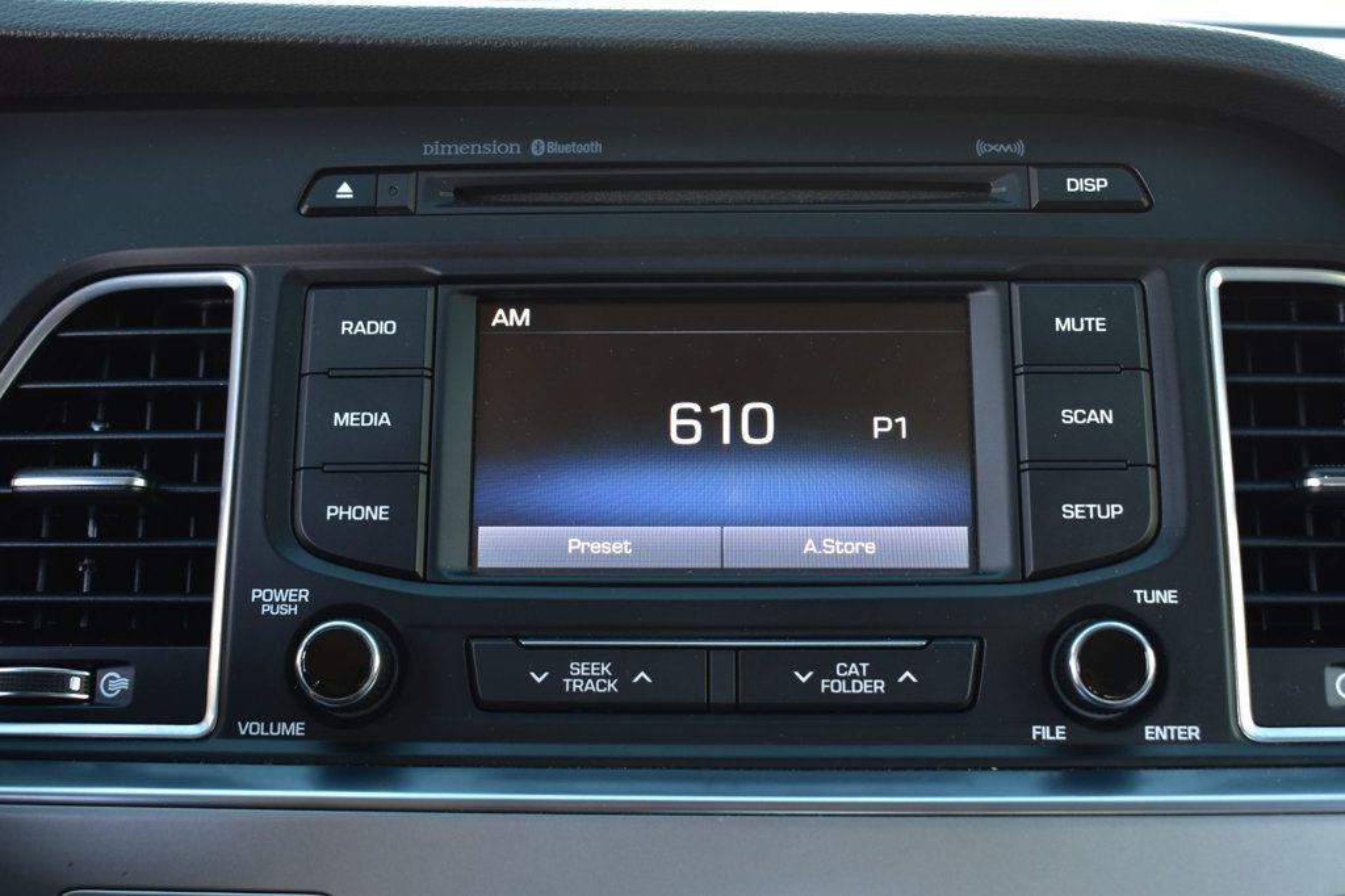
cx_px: 672
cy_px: 448
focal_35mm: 48
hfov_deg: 41.1
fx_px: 1793
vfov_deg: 28.1
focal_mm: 32
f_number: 6.3
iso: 400
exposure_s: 1/20
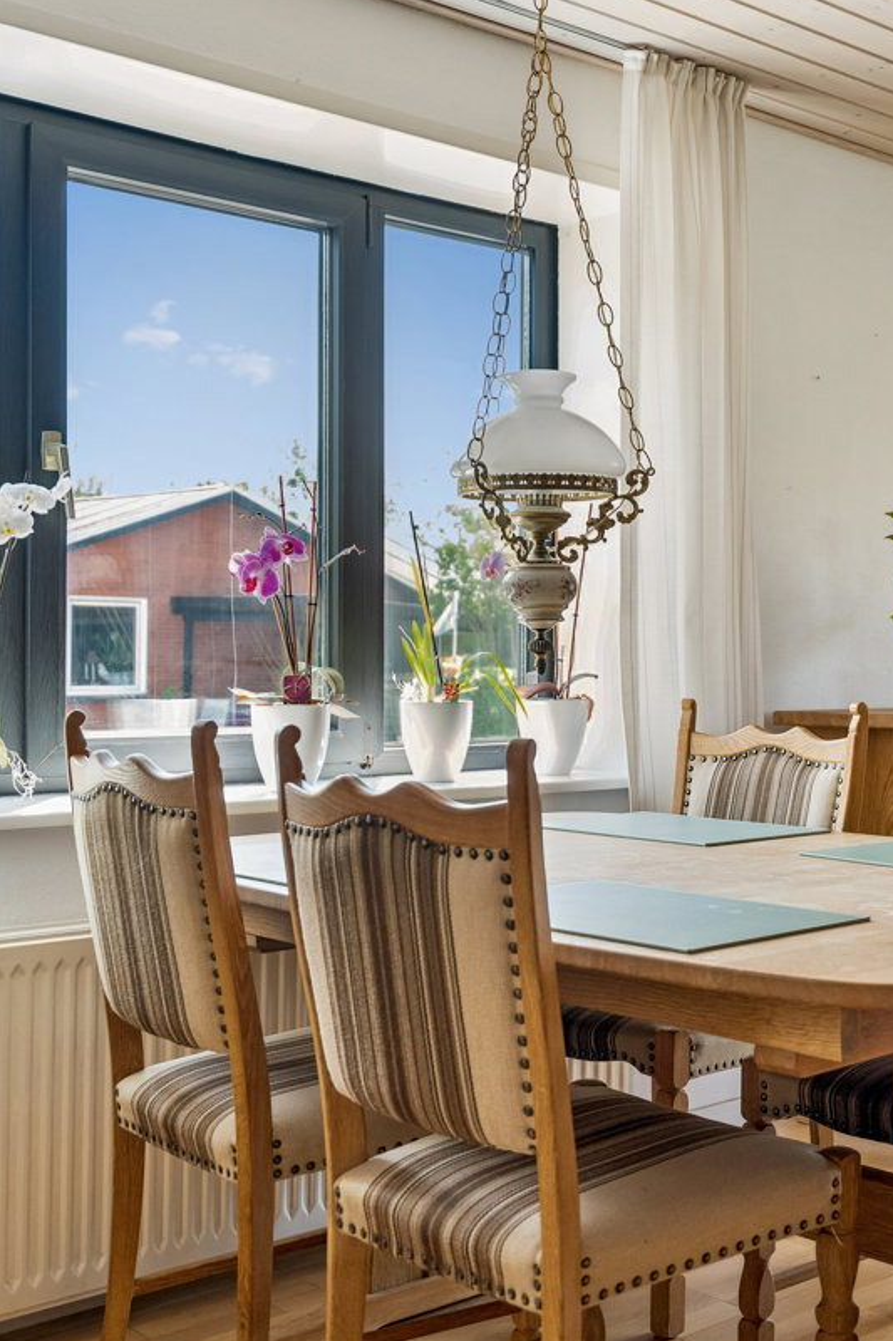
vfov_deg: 43.6
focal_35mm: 45
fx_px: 1675
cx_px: 668
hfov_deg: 29.4
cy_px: 674
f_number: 4
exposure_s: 1/160
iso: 500
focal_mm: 30
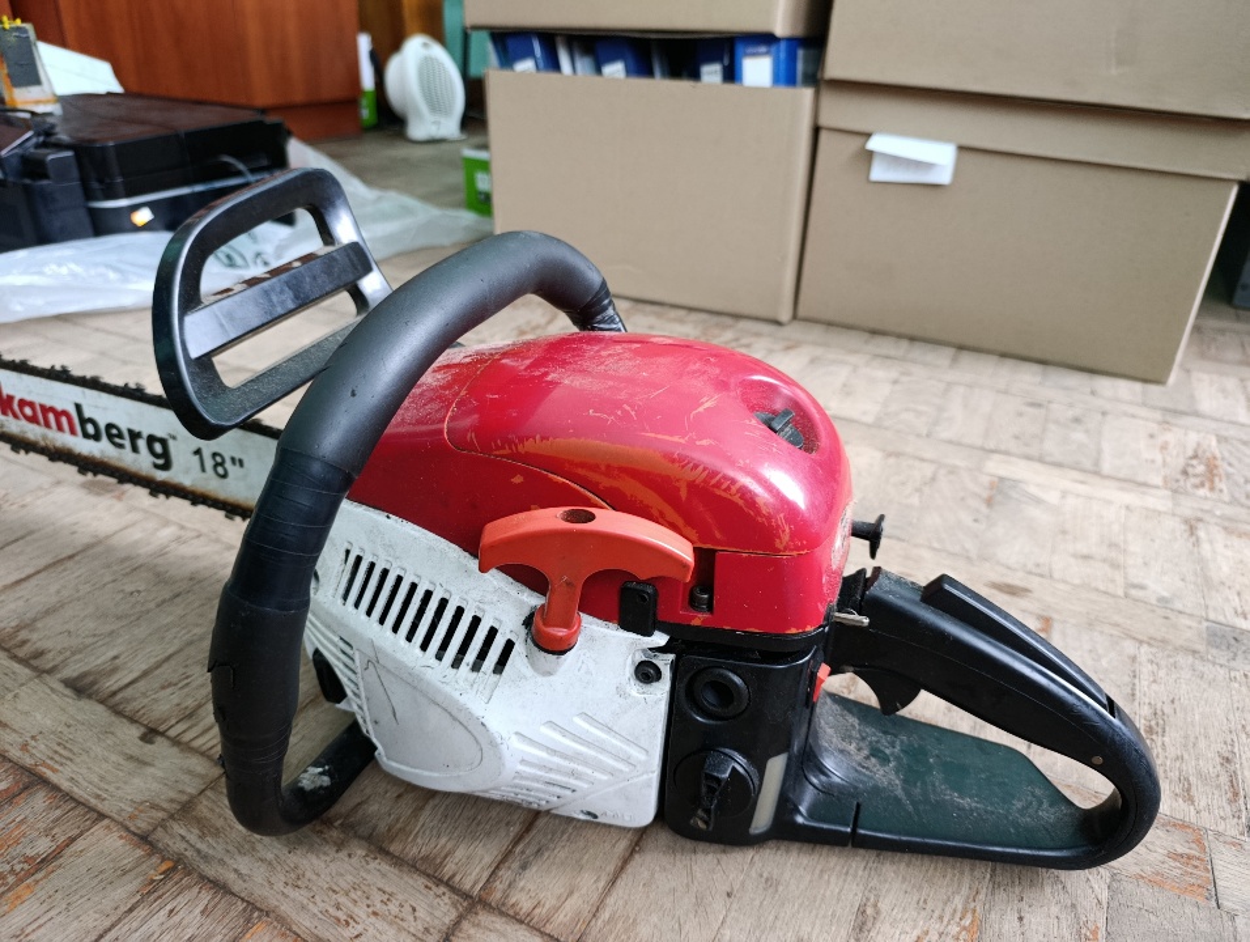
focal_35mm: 23
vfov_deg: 59.0
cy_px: 471
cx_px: 625
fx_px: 832
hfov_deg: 73.8
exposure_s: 1/50
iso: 1298
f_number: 1.65
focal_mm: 6.11
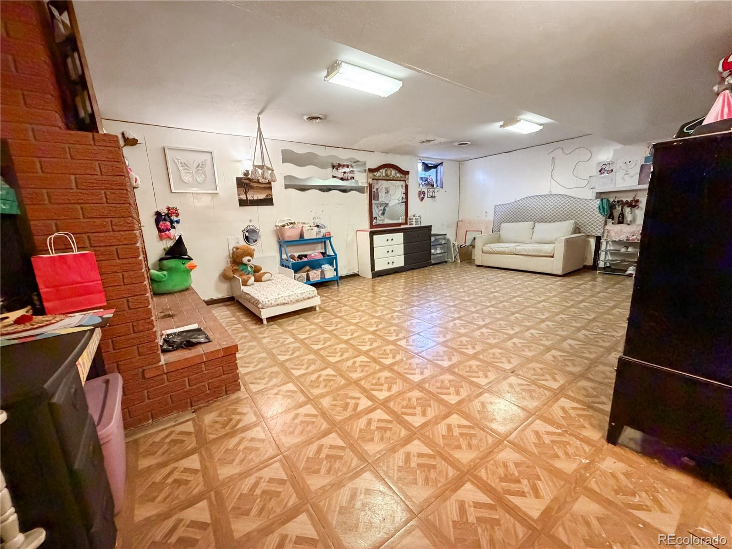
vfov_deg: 85.7
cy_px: 274
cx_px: 366
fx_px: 296
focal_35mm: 14
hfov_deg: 102.1
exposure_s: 1/60
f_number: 2.2
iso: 1250
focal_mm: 2.22
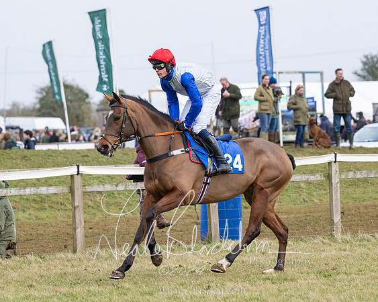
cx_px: 189
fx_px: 2734
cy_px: 151
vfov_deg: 6.3
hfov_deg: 7.9
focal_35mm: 244
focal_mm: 145
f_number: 4
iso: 800
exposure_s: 1/1600
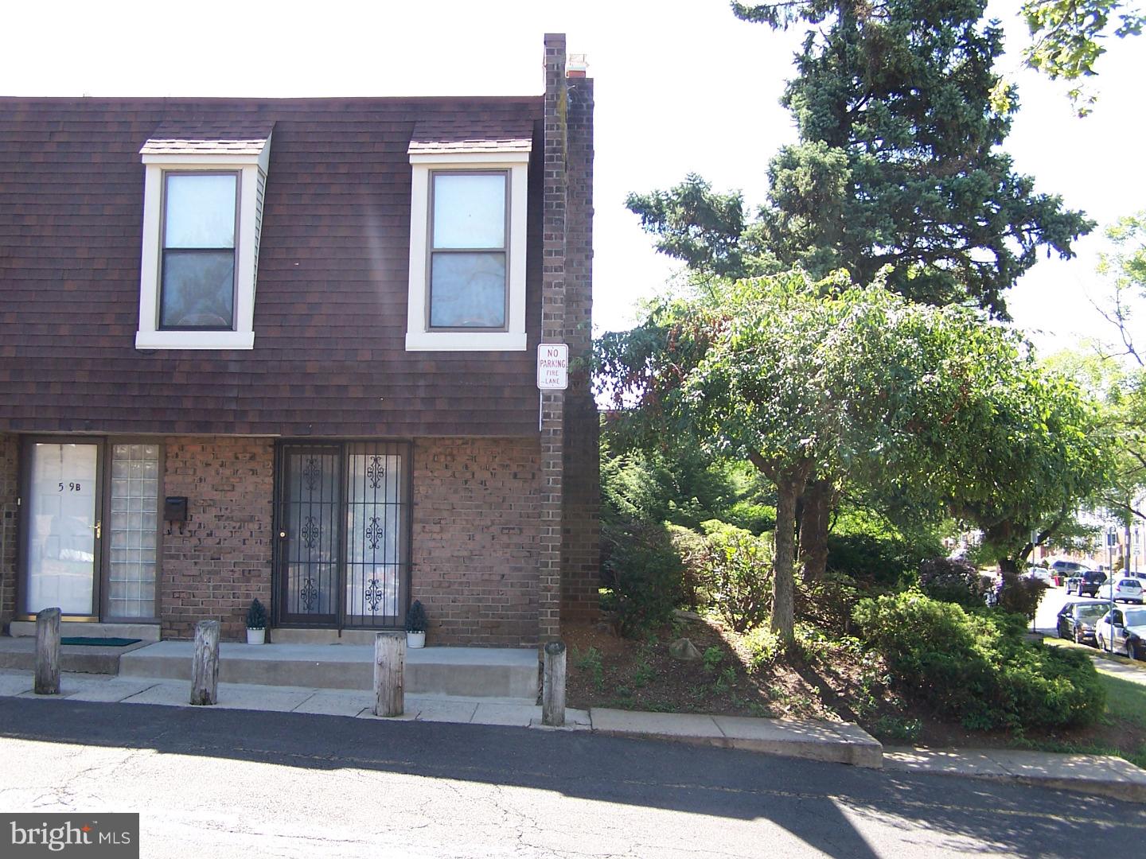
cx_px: 573
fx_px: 1258
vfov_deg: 37.7
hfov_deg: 49.0
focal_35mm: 38
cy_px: 430
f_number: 2.8
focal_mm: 6.3
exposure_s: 1/180
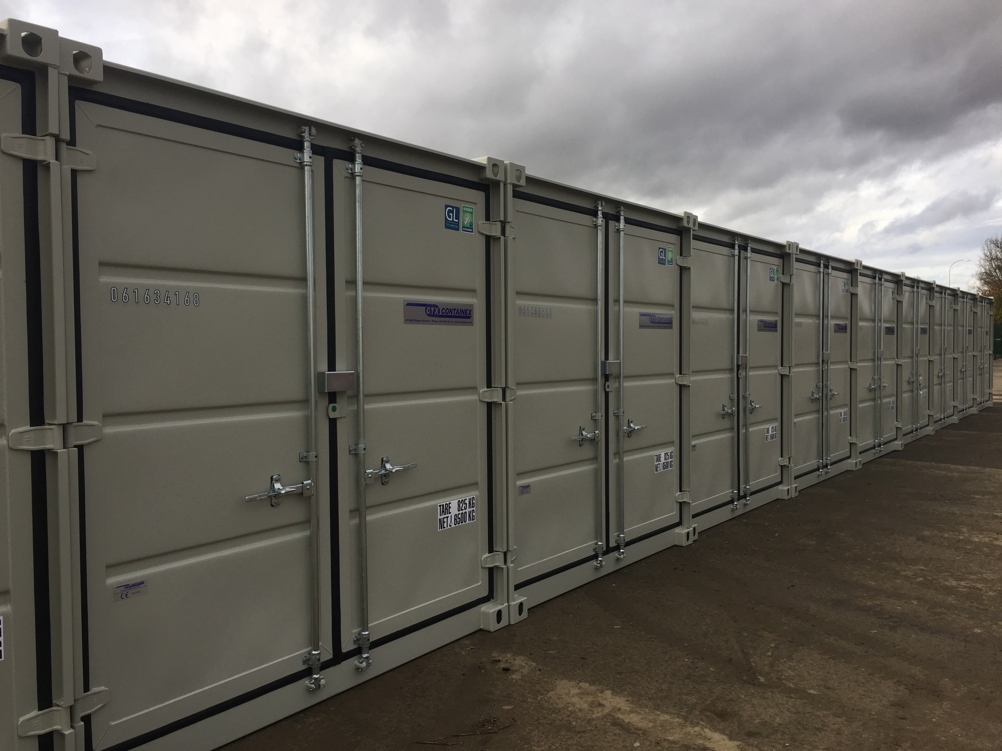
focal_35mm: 29
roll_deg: +1.6
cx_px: 501
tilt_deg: -1.9
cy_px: 376
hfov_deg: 61.7
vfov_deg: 48.2
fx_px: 839
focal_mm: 4.15
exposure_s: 1/775
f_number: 2.2
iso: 32
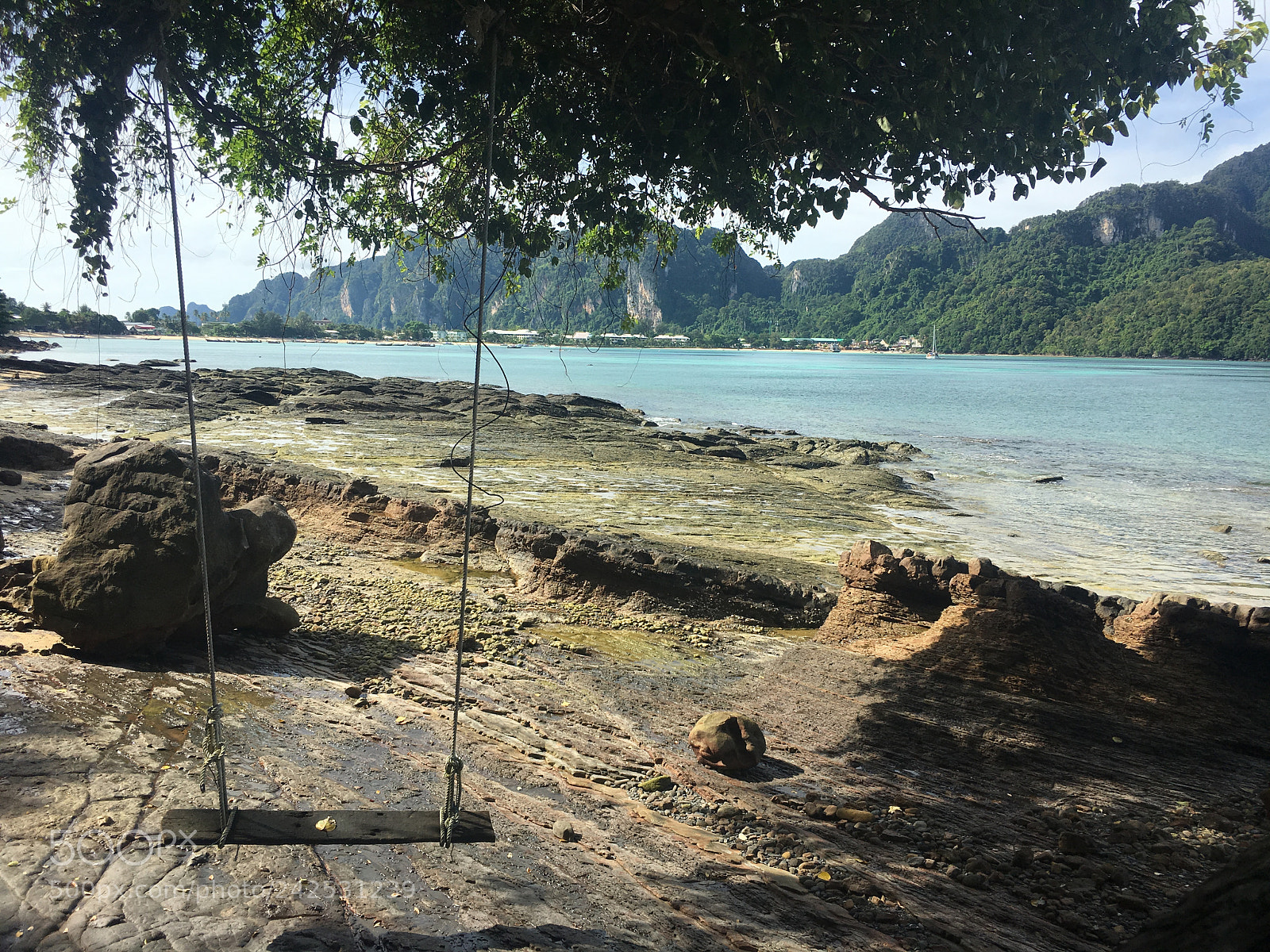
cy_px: 476
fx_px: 1064
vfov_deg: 48.2
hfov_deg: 61.7
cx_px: 635
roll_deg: -1.8
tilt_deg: -7.0
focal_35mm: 29
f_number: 2.2
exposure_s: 1/1304
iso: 25
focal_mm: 4.15
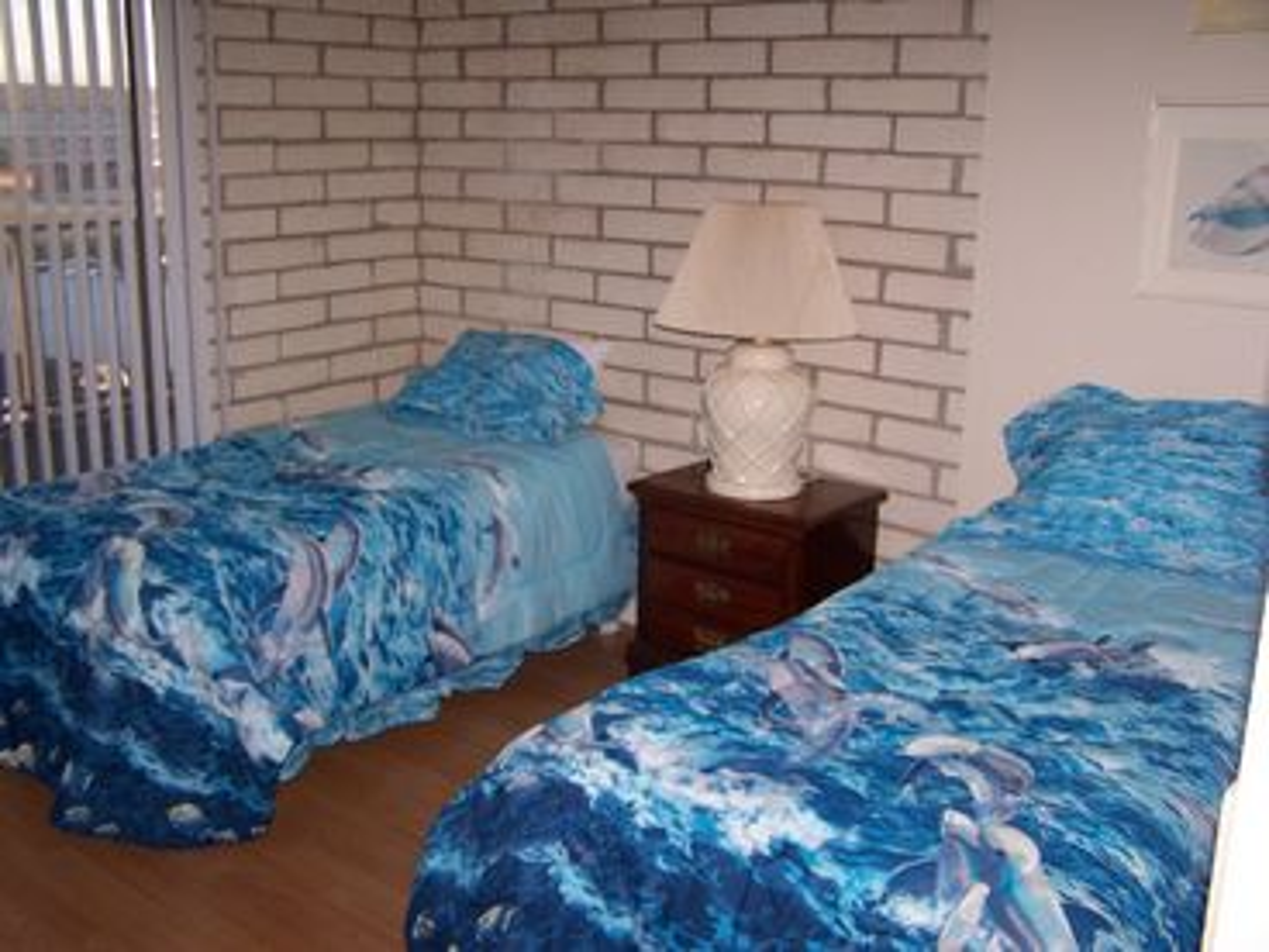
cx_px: 634
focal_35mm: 38
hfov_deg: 49.0
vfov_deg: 37.7
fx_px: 1393
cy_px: 476
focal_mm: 6.3
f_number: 2.8
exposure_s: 1/60
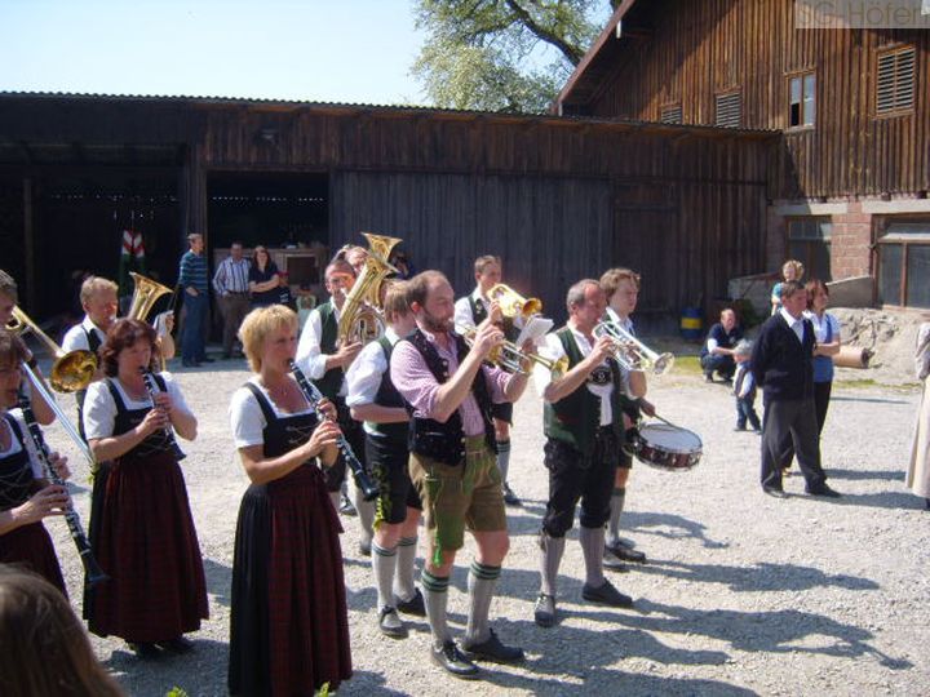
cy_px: 348
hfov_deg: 52.6
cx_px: 465
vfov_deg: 40.7
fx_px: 940
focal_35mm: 35
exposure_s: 1/180
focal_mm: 7.4
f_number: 7.1
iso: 80
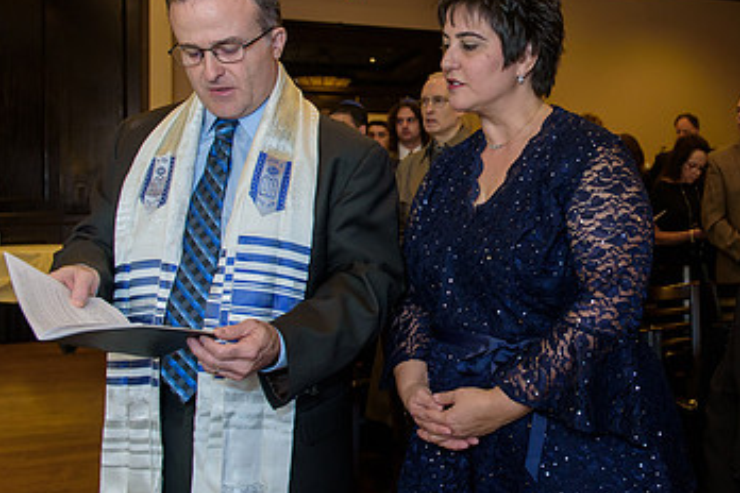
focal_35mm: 40
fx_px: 822
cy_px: 194
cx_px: 544
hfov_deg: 46.9
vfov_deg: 33.3
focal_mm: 24
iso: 1250
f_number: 3.2
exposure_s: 1/125
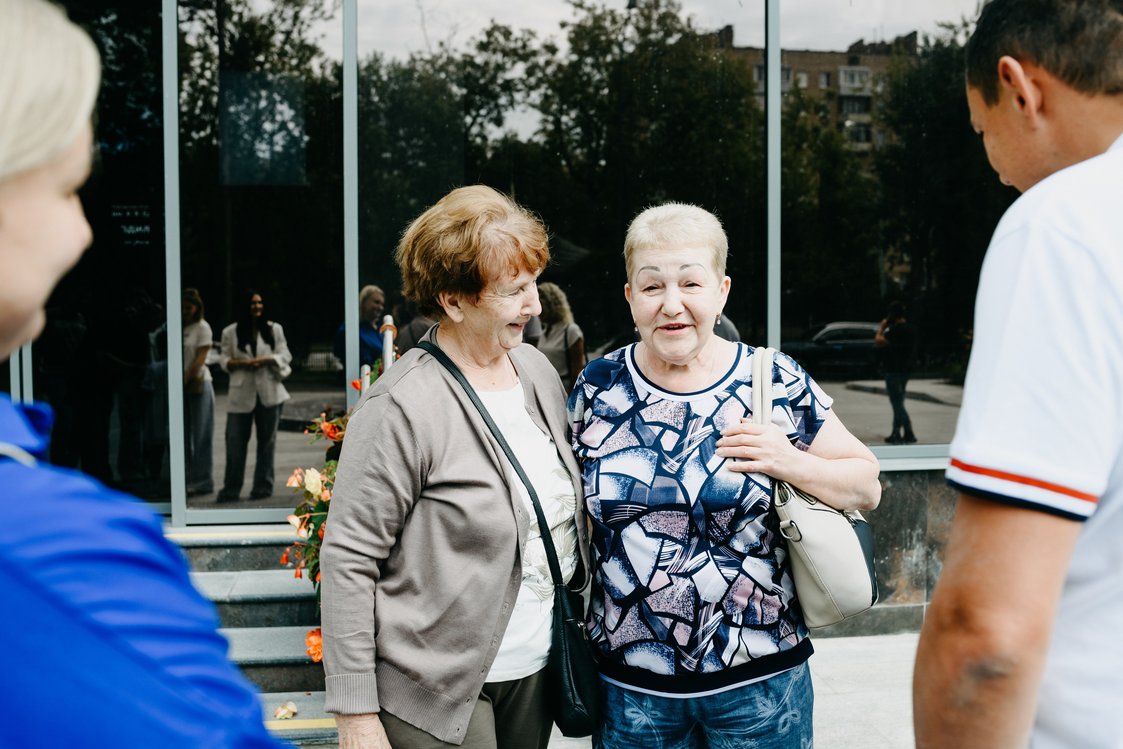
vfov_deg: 36.9
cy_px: 374
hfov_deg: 53.2
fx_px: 1122
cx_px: 562
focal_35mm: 36
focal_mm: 35
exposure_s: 1/1000
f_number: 4
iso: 160
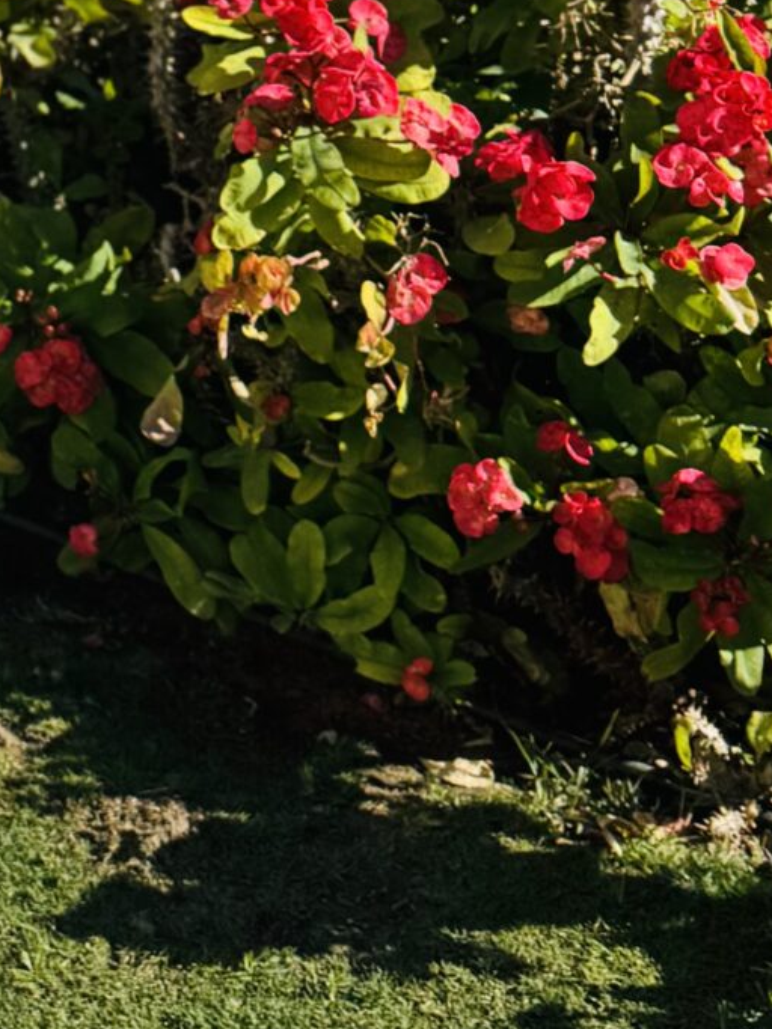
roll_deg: +1.7
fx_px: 2677
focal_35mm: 90
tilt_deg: -4.9
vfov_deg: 20.9
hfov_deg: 15.2
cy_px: -44
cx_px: -395
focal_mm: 6.76
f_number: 1.78
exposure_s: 1/6410
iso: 80
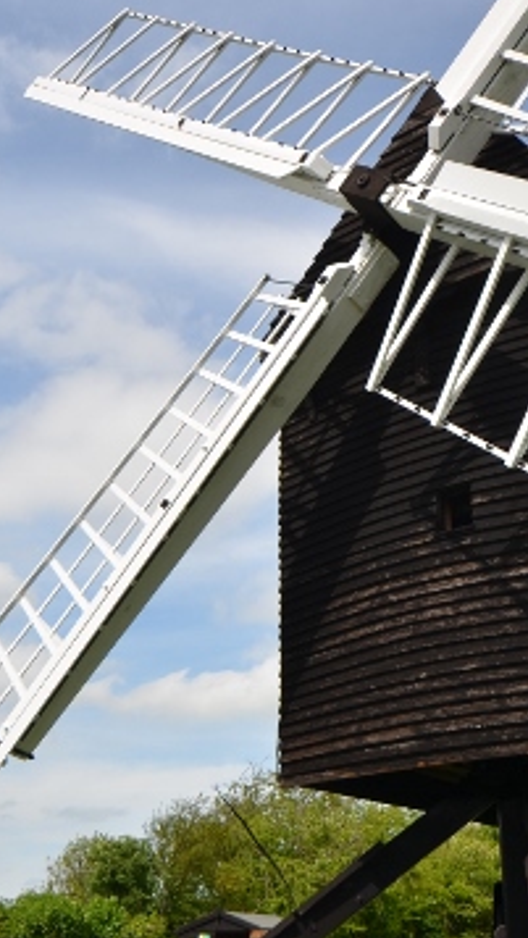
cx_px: 373
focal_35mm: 45
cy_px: 562
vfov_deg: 45.2
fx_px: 1119
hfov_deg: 26.3
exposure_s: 1/250
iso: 100
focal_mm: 16
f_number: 8
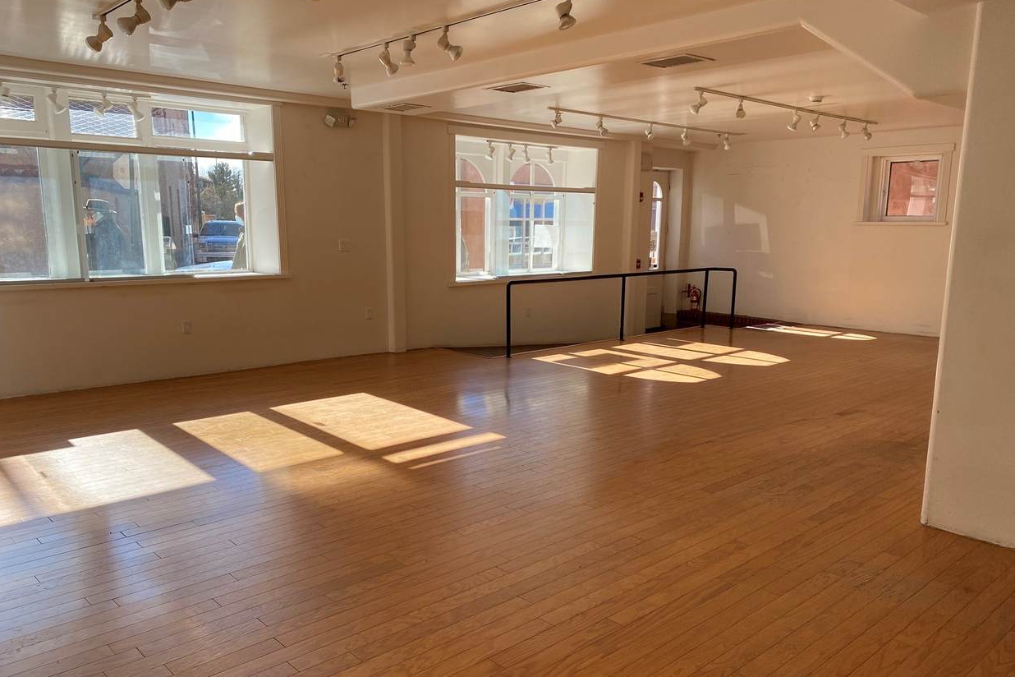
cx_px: 509
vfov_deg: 46.3
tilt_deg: -10.4
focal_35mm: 28
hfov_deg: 65.5
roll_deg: -0.4
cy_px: 372
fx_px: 789
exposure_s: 1/467
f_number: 1.8
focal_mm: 4.25
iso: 32
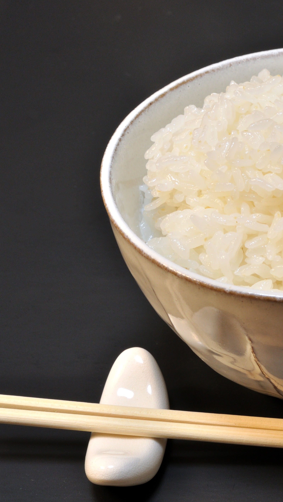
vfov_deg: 18.0
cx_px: 307
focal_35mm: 119
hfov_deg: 10.1
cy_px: 252
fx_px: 1587
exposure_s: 1/2.5
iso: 250
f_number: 16
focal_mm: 50
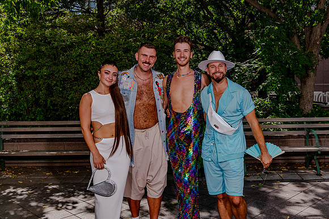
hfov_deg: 48.9
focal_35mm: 40
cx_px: 184
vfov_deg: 33.7
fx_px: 361
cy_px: 92
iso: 200
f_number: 8
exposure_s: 1/320
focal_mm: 34
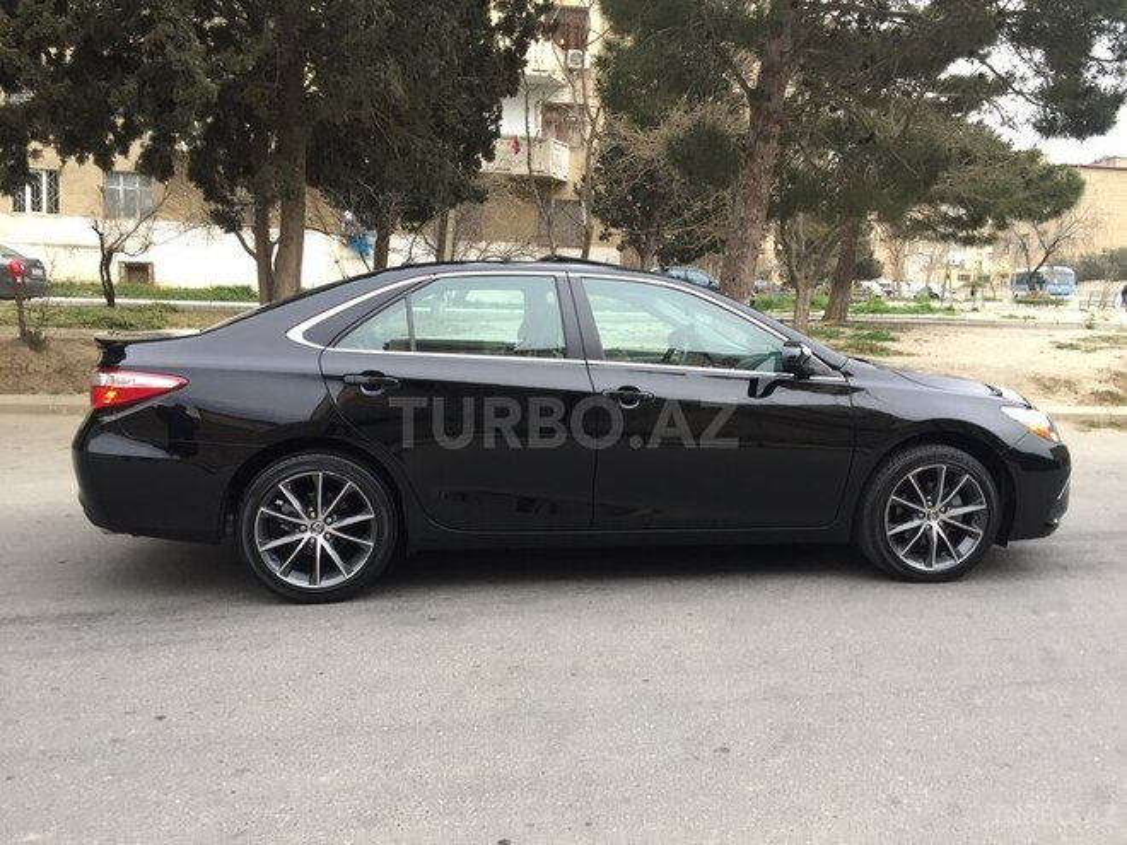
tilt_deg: -4.7
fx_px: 944
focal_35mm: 29
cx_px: 564
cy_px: 422
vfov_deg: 48.2
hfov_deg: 61.7
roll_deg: -2.5
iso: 40
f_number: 2.2
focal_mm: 4.15
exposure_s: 1/50
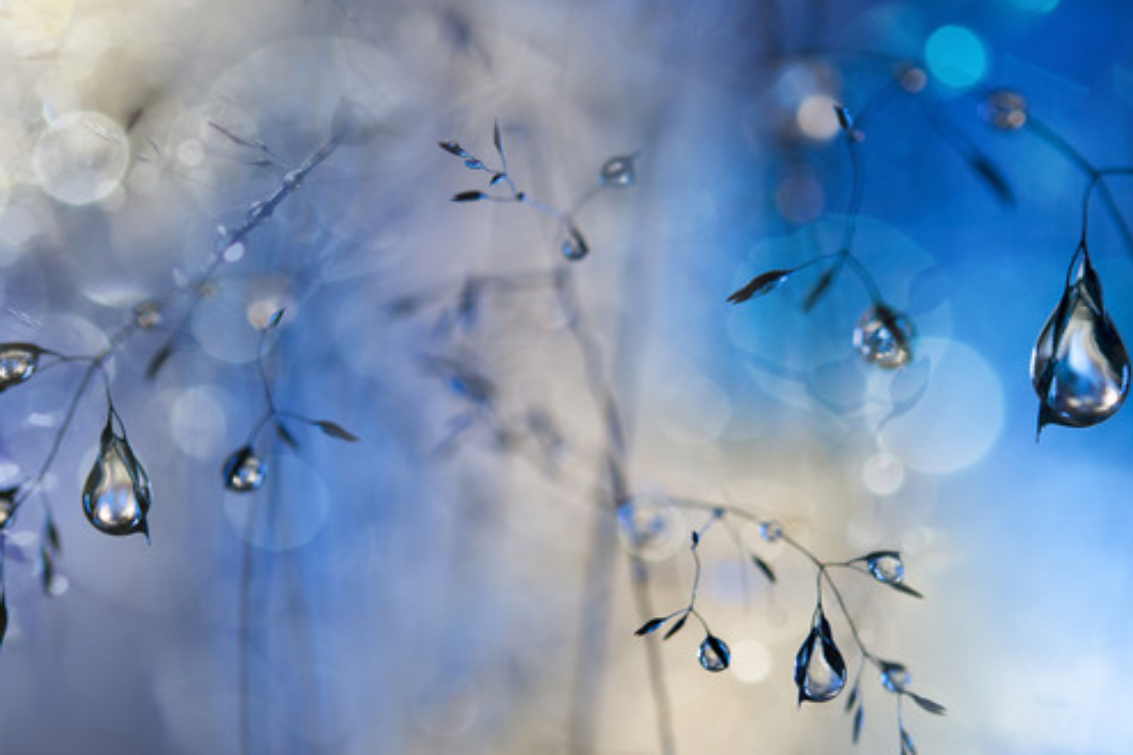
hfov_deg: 22.3
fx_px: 2864
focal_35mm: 91
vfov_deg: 15.0
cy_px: 396
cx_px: 700
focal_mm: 60
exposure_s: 1/60
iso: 220
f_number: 6.3
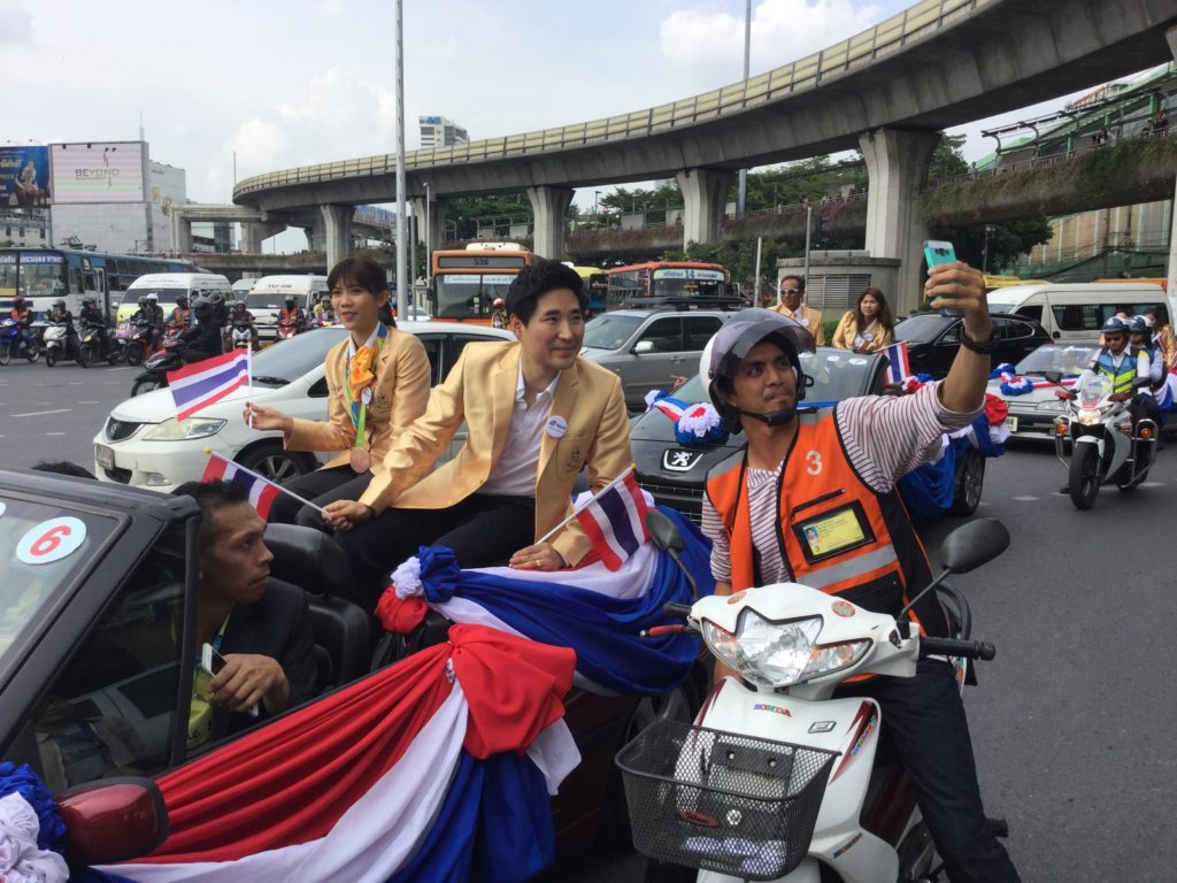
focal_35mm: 31
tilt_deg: -7.3
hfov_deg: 58.4
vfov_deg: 45.4
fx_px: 1054
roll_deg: -1.2
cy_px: 442
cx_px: 588
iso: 25
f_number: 2.4
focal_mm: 3.3
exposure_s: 1/791
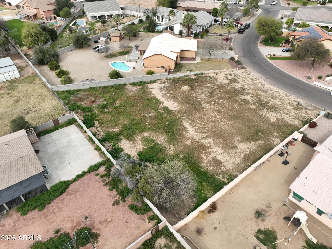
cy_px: 124
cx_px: 166
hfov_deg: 71.6
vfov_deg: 56.8
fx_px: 230
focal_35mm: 24
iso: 110
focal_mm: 12.29
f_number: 2.8
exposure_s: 1/800
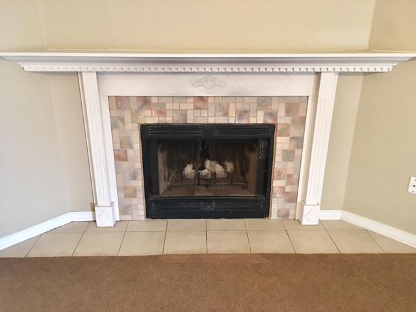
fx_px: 349
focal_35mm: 29
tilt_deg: -19.7
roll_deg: -0.7
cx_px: 208
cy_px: 156
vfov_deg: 48.2
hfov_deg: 61.7
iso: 64
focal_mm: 4.15
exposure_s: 1/4
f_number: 2.2
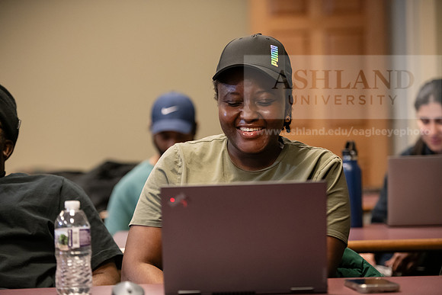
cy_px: 148
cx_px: 221
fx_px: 1424
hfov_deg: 17.6
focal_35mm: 116
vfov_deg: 11.8
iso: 2500
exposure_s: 1/200
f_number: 2.8
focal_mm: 116
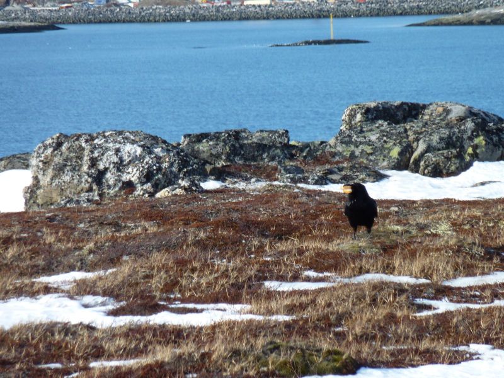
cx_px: 252
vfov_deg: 5.0
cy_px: 189
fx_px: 4368
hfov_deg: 6.6
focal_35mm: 300
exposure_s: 1/250
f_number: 4.9
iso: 80
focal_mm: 49.2
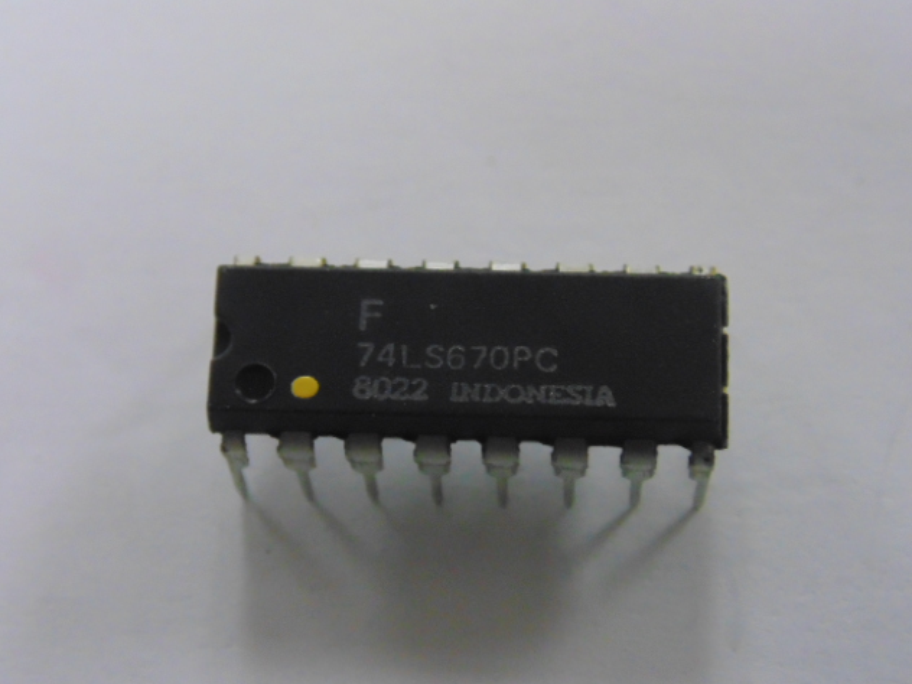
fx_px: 2108
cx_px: 453
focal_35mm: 80
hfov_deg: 24.4
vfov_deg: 18.4
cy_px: 345
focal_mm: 14.1
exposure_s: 1/60
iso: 800
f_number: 4.3
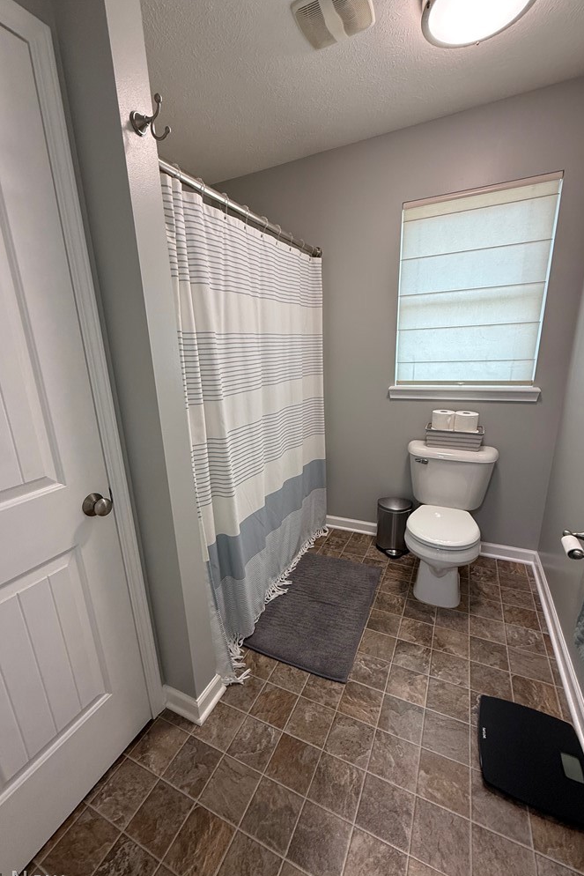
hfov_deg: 77.3
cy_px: 449
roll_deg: +2.4
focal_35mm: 15
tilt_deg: -15.3
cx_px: 282
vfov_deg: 100.4
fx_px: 365
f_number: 2.2
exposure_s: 1/120
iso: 200
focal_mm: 2.22
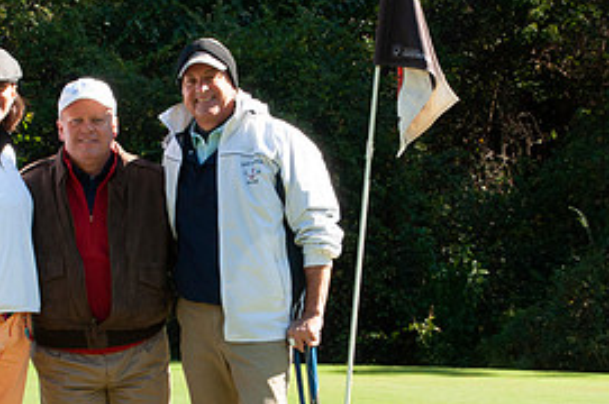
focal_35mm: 122
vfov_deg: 11.2
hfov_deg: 16.8
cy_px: 318
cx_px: 236
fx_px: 2061
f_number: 11
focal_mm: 38
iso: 400
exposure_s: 1/200
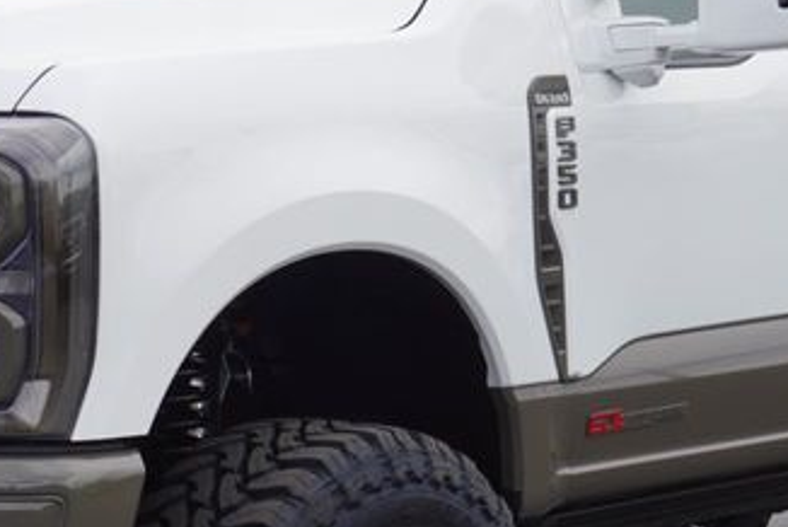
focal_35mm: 160
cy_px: 370
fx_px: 3505
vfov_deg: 8.6
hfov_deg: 12.8
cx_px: 353
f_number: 9
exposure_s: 1/100
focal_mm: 34
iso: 100
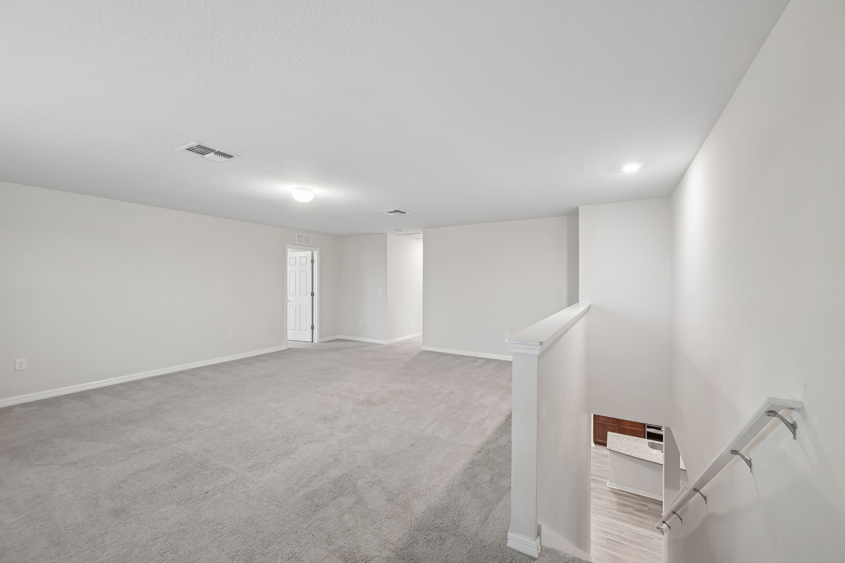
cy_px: 282
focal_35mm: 14
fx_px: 329
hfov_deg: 104.3
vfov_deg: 81.2
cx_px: 422
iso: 400
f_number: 8
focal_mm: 14
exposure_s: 1/6
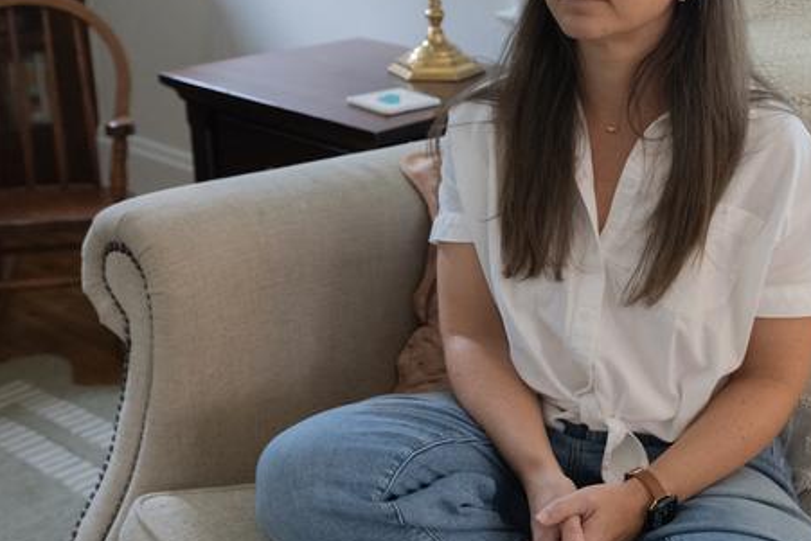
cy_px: 224
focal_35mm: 45
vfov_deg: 29.8
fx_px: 1014
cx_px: 626
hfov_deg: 42.0
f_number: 4
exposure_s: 1/160
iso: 4000
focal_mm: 29
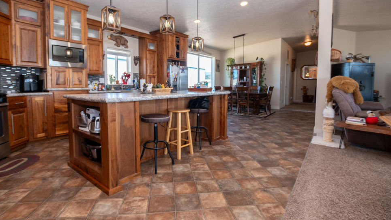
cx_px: 185
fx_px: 176
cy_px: 96
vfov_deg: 63.7
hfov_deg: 95.8
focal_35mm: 17
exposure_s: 1/200
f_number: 4.5
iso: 500
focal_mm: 10
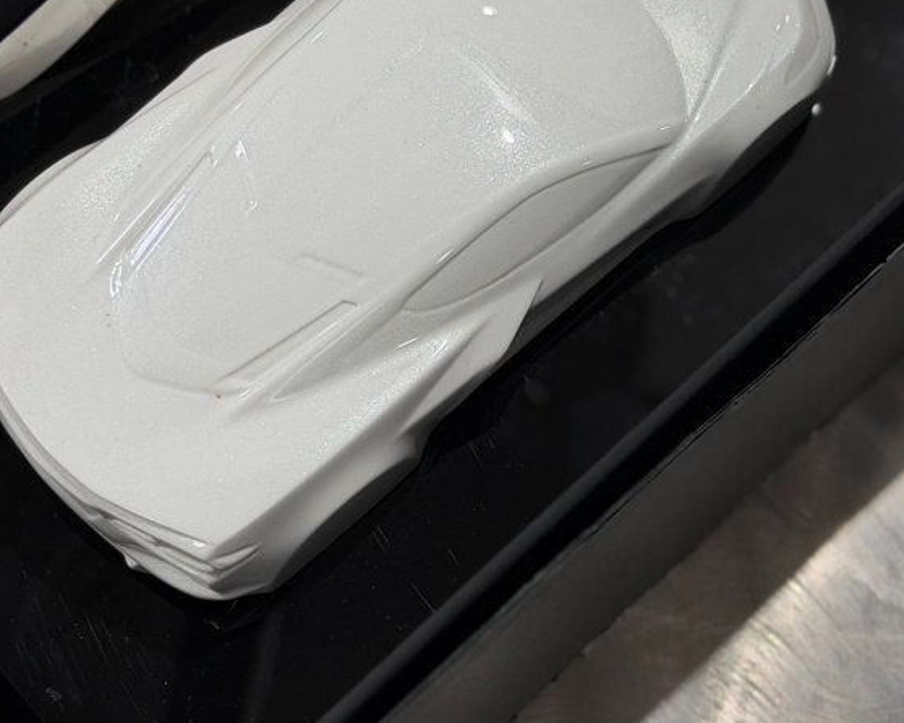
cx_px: 458
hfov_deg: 22.2
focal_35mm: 86
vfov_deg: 17.7
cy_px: 160
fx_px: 2300
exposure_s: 1/60
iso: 80
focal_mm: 6.76
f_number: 1.78
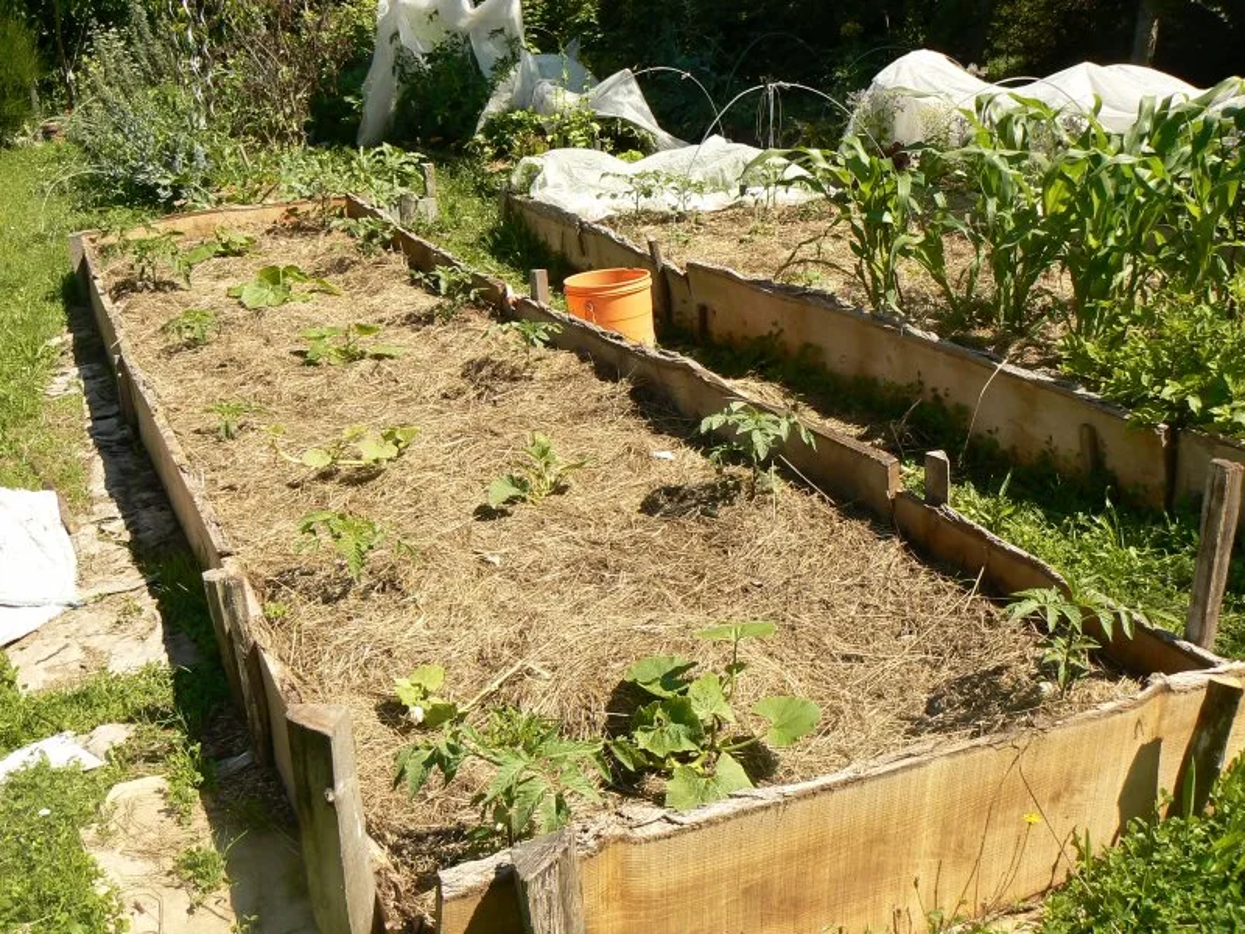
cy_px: 467
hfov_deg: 51.4
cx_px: 622
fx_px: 1295
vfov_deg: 39.7
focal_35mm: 36
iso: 80
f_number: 5.6
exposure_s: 1/320
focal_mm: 6
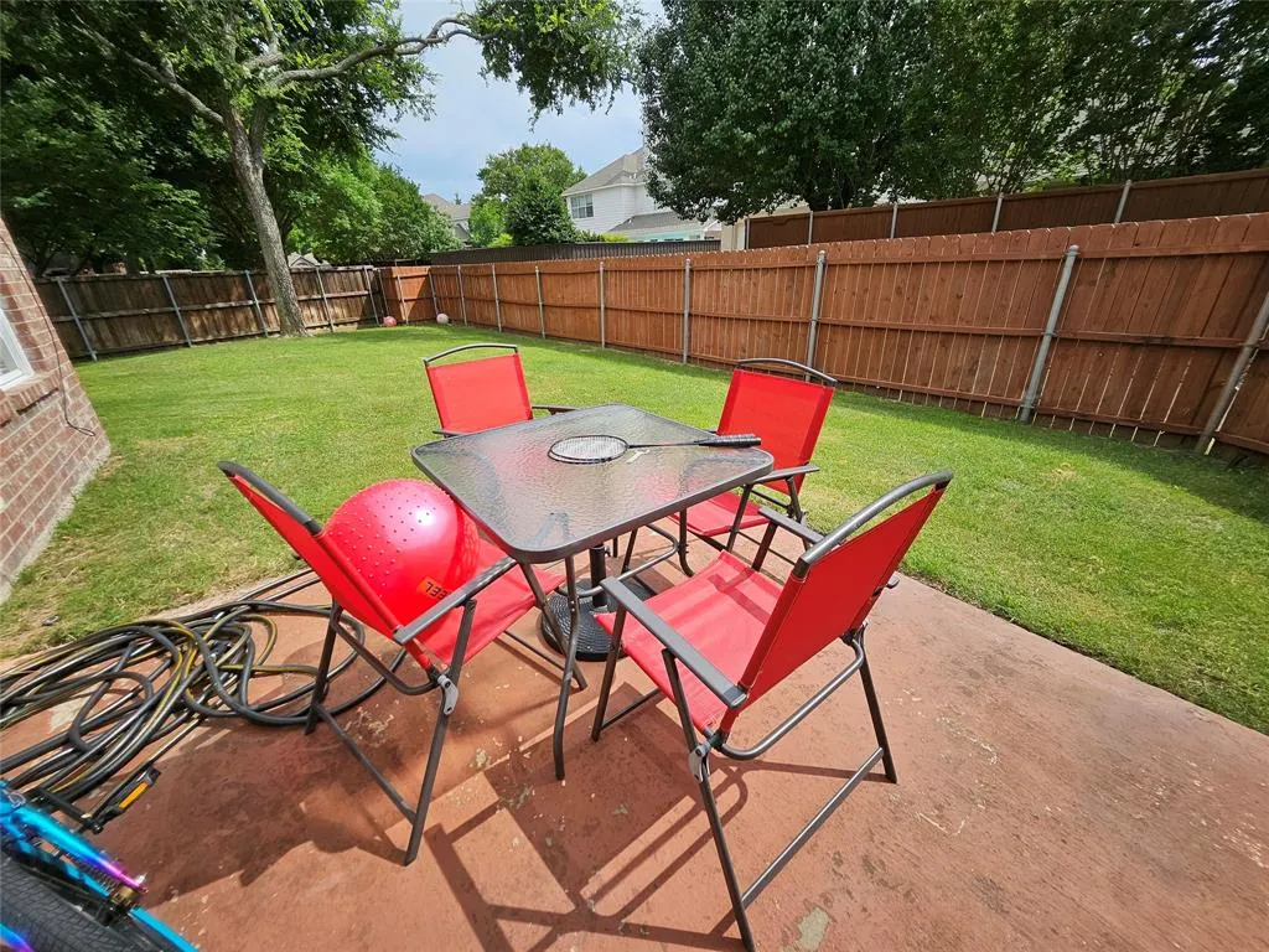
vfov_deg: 89.9
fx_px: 477
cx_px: 634
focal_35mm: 13
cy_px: 476
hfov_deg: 106.2
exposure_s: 1/1215
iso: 32
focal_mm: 1.74
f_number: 2.2
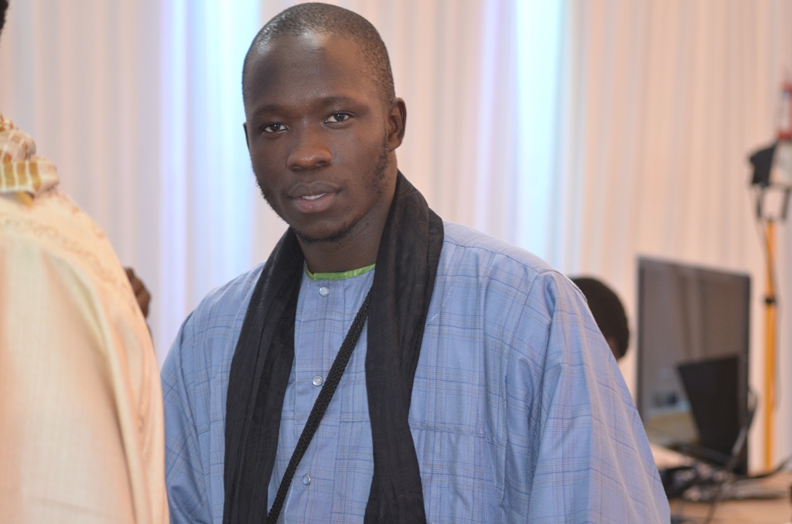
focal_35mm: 105
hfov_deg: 19.5
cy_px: 262
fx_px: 2305
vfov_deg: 13.0
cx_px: 396
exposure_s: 1/60
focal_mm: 70
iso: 800
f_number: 4
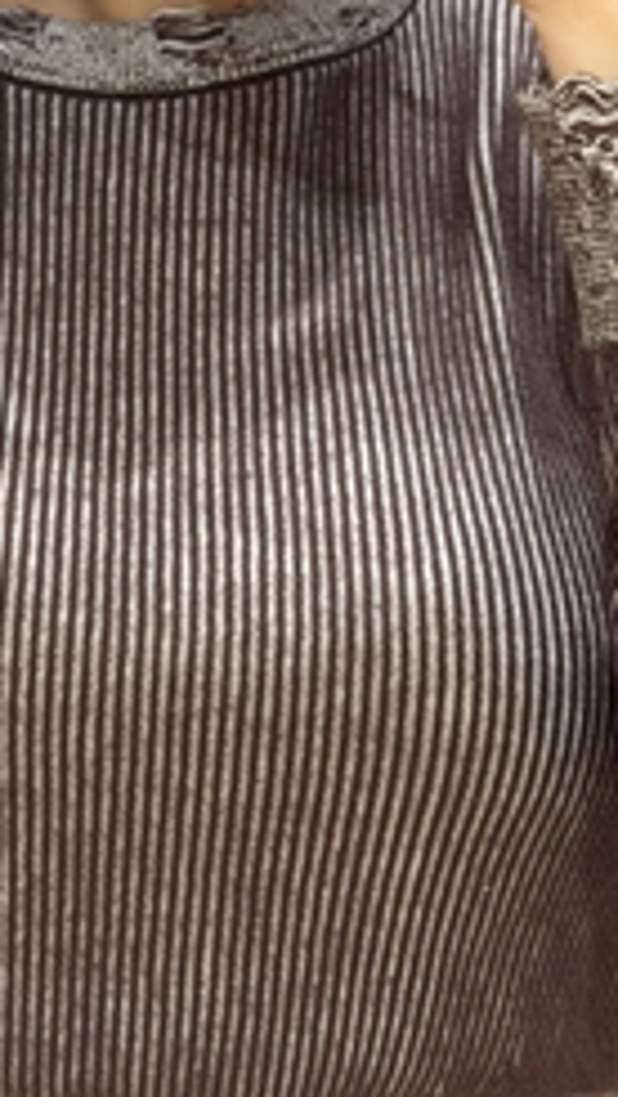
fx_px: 3318
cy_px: 87
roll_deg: -8.6
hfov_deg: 10.6
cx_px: 94
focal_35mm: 114
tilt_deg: -12.7
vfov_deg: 18.4
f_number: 1.78
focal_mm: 6.76
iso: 125
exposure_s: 1/50
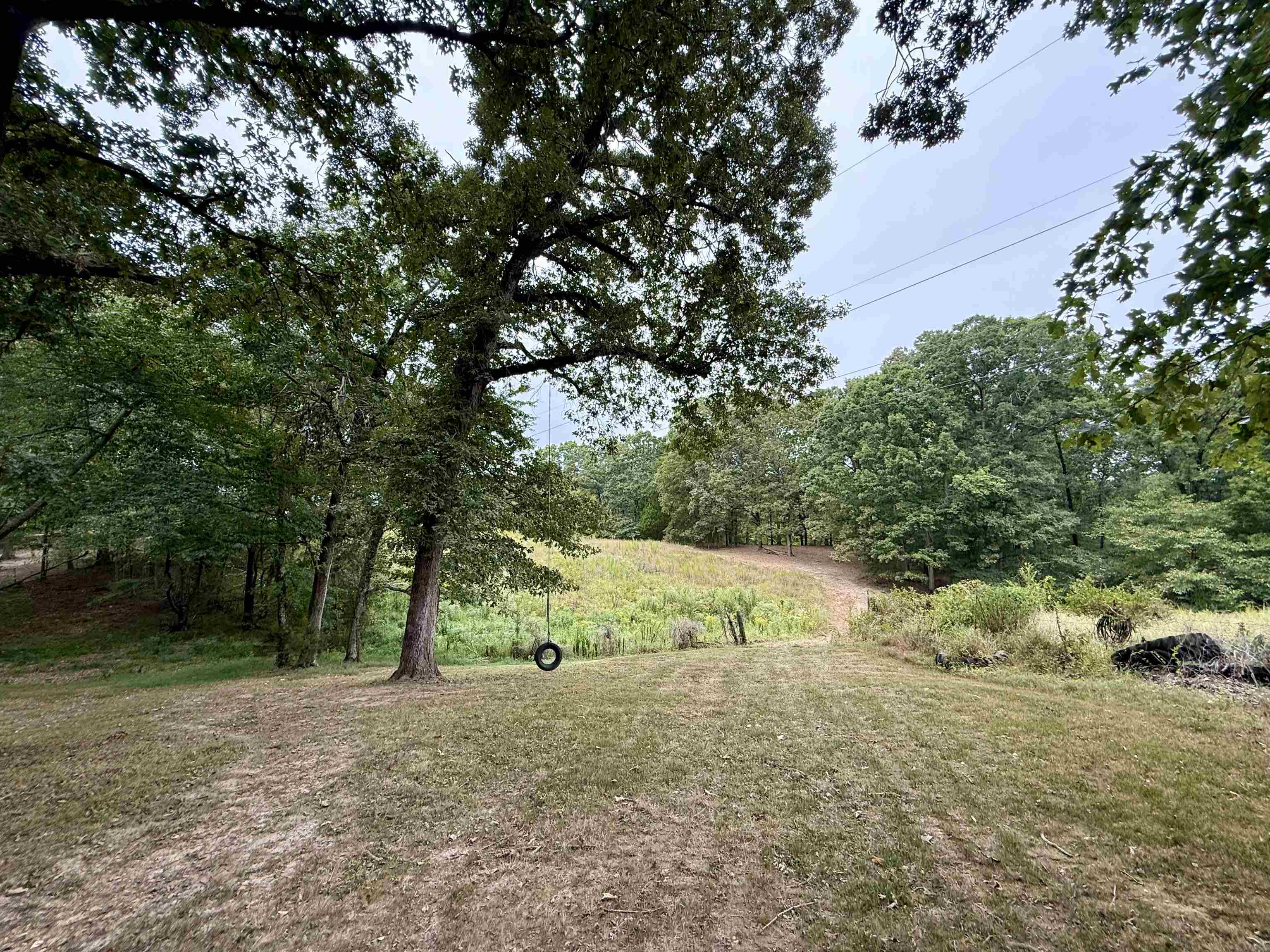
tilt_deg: +7.7
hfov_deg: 102.1
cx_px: 635
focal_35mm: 14
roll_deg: +1.0
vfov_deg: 85.7
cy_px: 476
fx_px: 514
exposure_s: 1/408
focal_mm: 2.22
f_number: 2.2
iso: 64
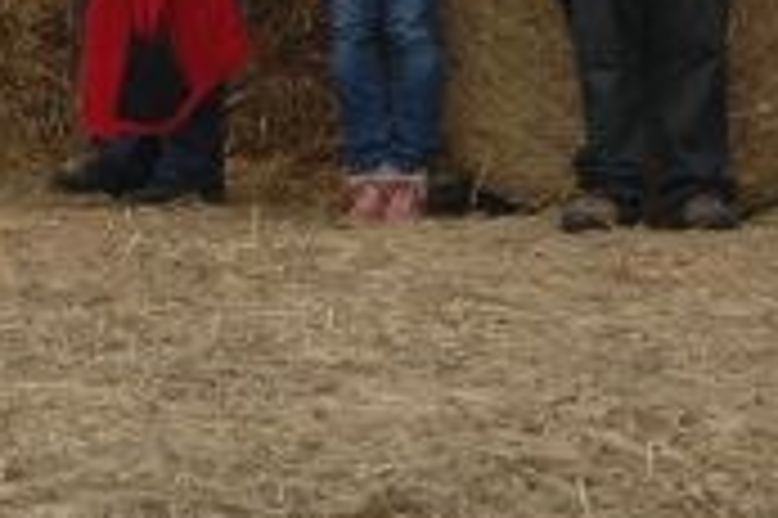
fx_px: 7794
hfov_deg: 5.6
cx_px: -472
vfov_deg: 3.8
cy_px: -234
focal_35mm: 361
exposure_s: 1/250
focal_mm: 52
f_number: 8
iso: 400
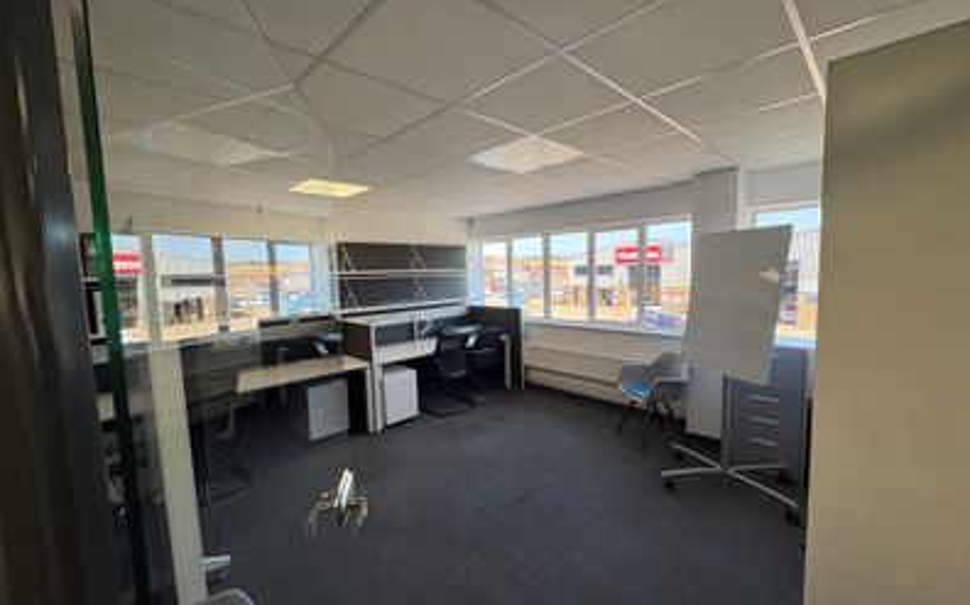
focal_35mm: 15
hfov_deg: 101.5
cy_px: 306
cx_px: 485
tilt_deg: -8.5
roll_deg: +1.6
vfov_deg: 74.7
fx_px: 396
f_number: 2.2
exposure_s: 1/100
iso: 40
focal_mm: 2.22
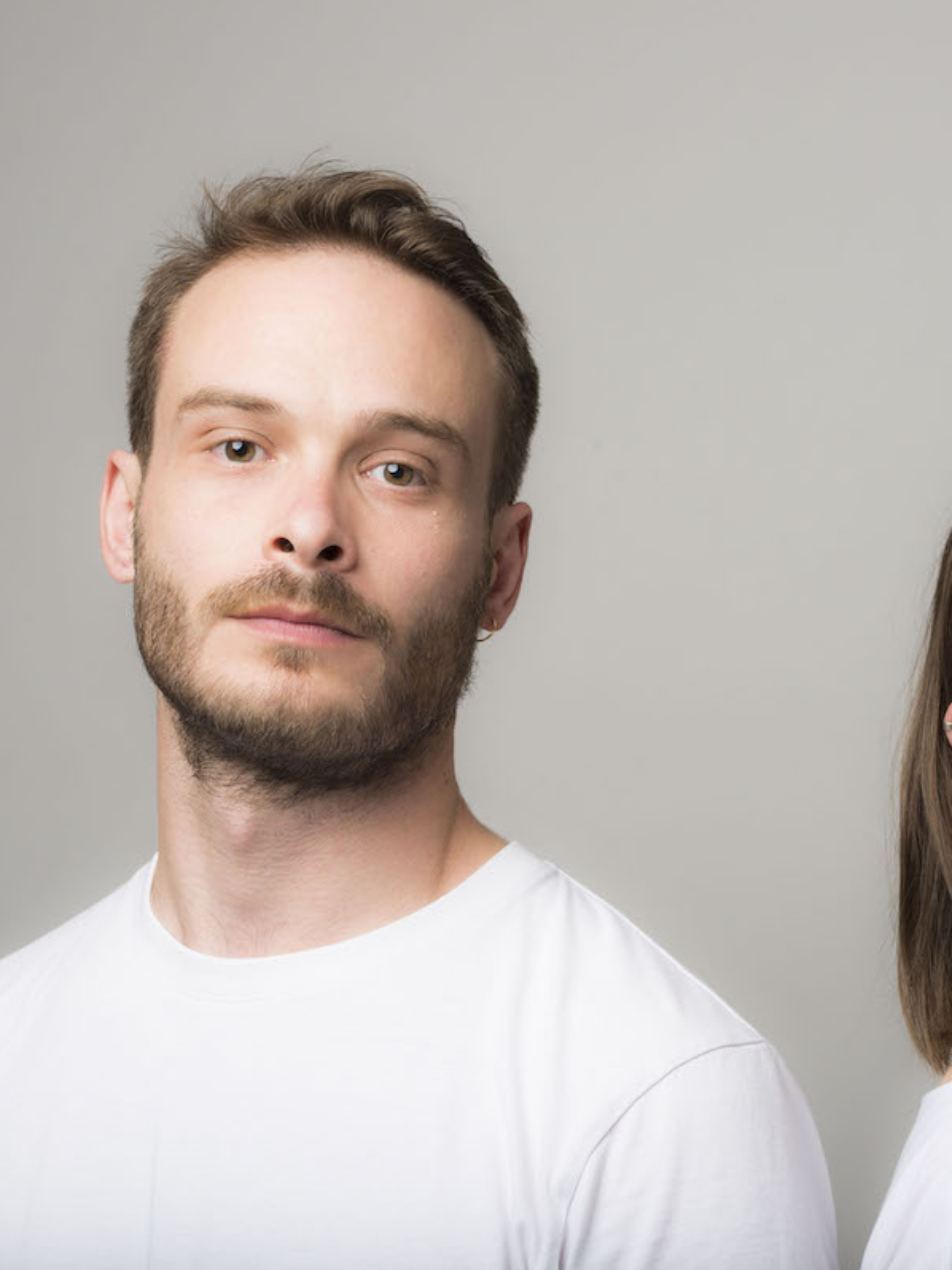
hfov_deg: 12.0
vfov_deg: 16.0
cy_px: 636
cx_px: 710
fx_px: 4513
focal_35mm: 123
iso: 100
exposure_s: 1/200
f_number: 11
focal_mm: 85
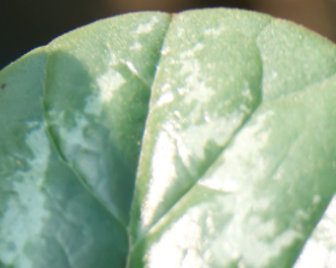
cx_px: 465
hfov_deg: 5.8
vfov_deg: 4.6
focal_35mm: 333
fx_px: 3310
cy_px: 380
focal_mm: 55
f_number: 6.3
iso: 1000
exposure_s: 1/320
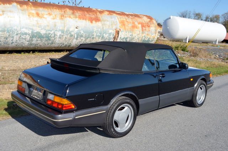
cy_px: 76
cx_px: 114
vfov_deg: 36.7
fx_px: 228
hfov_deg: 53.2
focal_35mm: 36
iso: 100
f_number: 9
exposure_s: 1/200
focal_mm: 24
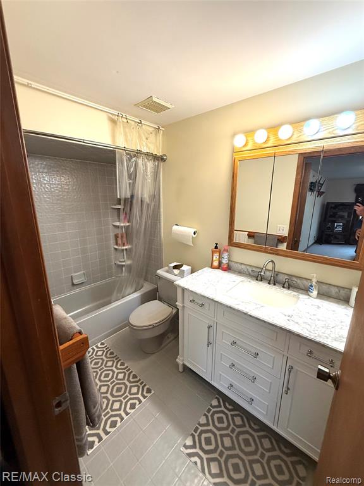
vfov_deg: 102.1
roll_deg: -1.2
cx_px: 182
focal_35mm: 14
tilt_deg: -13.1
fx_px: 196
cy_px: 243
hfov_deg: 85.7
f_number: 2.2
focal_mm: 2.22
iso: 320
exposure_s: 1/120
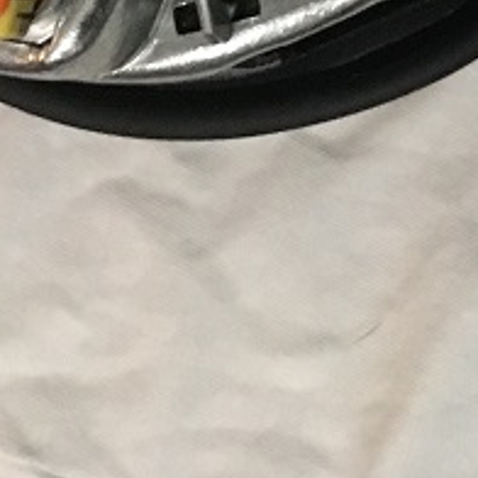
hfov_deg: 12.2
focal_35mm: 134
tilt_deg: -78.5
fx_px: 2093
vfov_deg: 12.0
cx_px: 778
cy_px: -368
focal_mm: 4.15
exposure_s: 1/17
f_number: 2.2
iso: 500
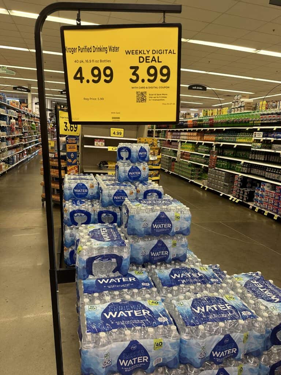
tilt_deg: -9.1
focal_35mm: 24
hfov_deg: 56.8
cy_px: 188
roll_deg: -4.2
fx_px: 260
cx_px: 140
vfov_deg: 71.6
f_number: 1.78
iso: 250
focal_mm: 6.86
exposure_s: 1/117
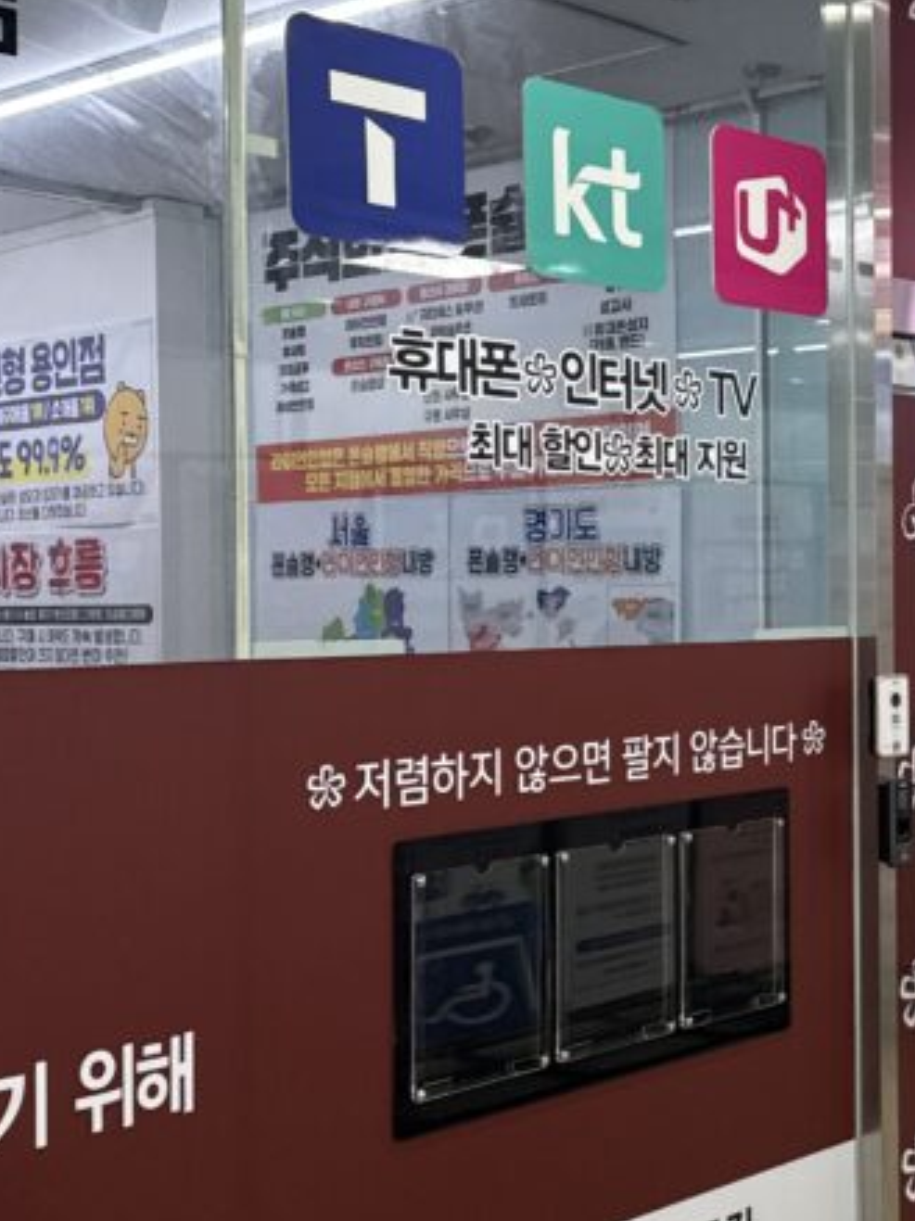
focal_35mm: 56
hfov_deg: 25.1
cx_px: 871
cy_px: 604
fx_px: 1975
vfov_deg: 34.4
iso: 160
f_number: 1.78
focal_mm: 6.76
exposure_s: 1/120
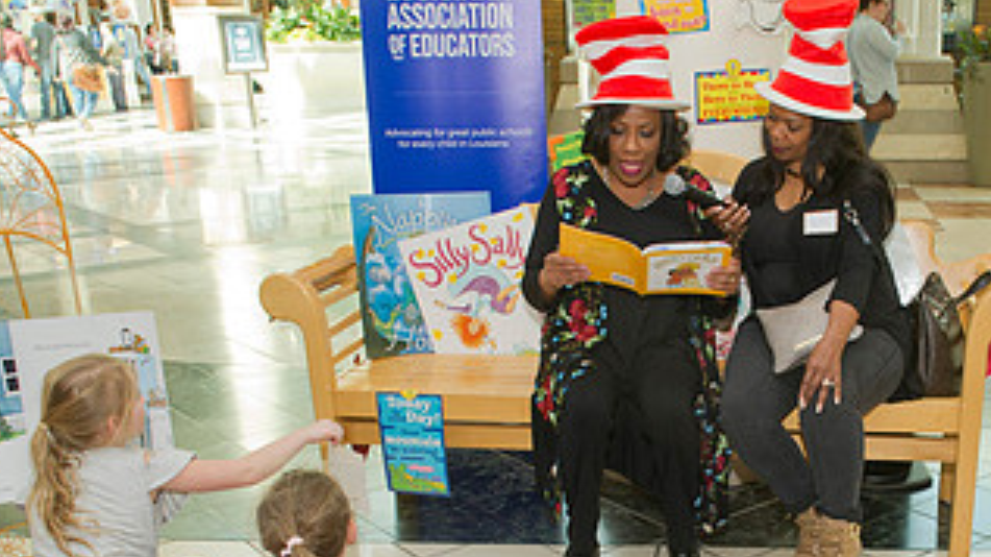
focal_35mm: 46
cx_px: 732
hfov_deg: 43.3
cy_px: 523
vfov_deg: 25.0
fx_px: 1208
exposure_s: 1/250
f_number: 5.6
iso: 1250
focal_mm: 24
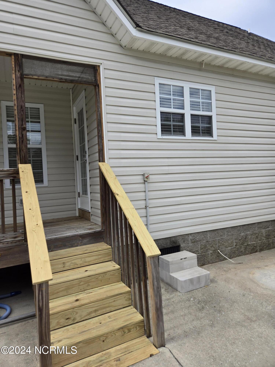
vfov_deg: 73.9
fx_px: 244
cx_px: 138
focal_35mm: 23
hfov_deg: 58.9
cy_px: 184
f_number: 1.8
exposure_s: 1/1453
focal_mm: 5.4
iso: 25
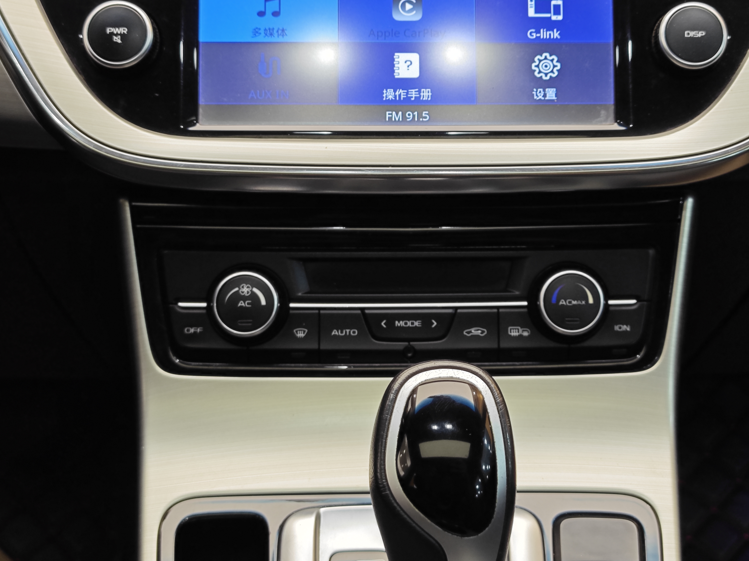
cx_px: 408
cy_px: 261
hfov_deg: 34.3
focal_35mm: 56
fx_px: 1212
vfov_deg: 26.1
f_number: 1.9
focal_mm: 8.7
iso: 160
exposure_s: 1/40
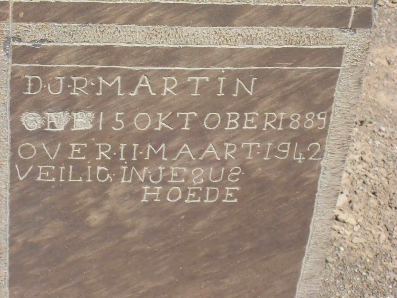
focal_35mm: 108
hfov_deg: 18.2
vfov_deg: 13.7
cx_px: 198
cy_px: 149
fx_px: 1239
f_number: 4.8
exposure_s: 1/560
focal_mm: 18
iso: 80
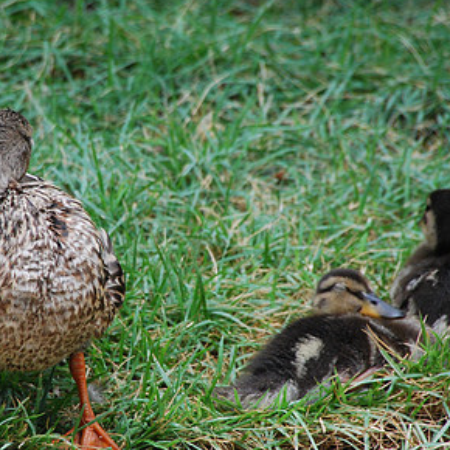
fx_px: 10134
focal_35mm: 689
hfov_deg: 2.5
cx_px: 146
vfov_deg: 2.5
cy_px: 242
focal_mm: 270
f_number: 6.3
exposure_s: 1/200
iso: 800
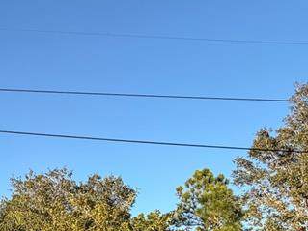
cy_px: 255
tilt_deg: +6.3
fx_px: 400
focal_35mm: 45
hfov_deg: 39.1
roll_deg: -0.4
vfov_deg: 29.0
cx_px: 30
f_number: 2.2
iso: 40
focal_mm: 2.22
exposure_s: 1/554
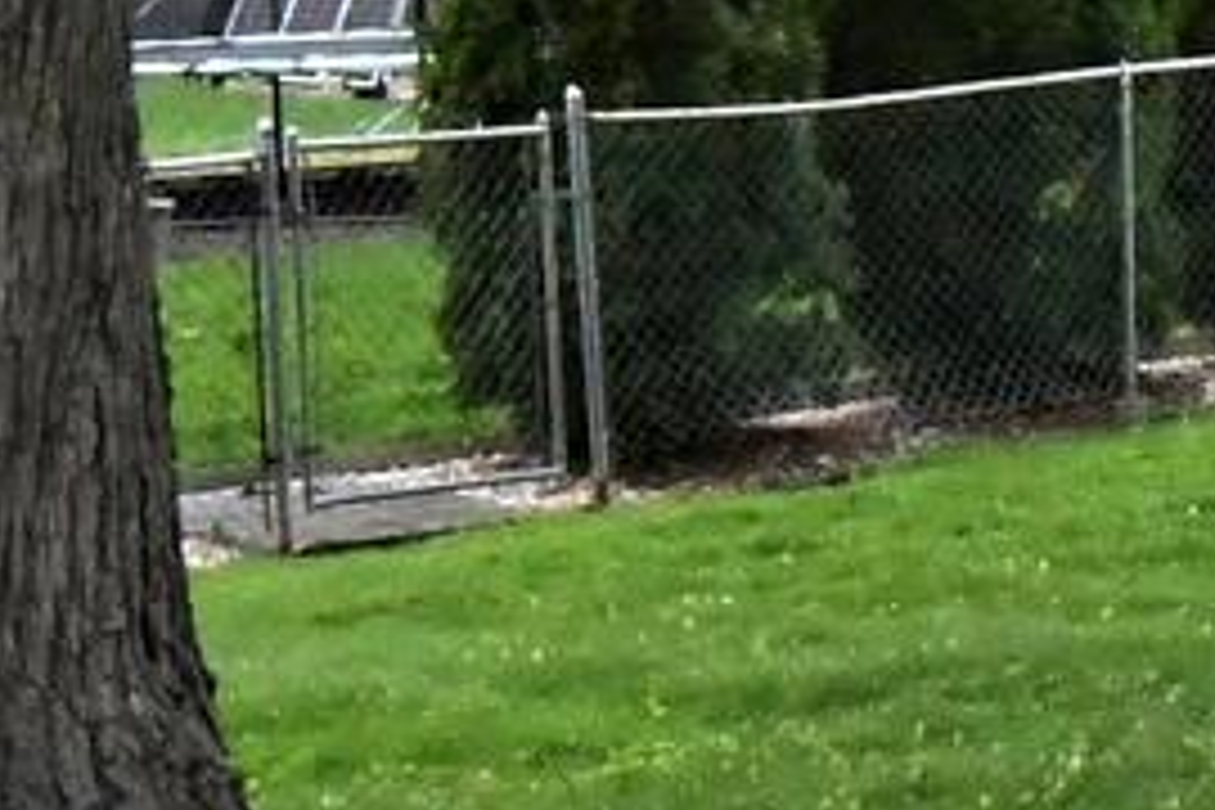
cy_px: -142
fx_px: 4860
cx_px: 1647
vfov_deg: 9.4
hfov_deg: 13.6
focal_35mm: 144
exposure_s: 1/2500
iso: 6400
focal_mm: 13
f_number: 10
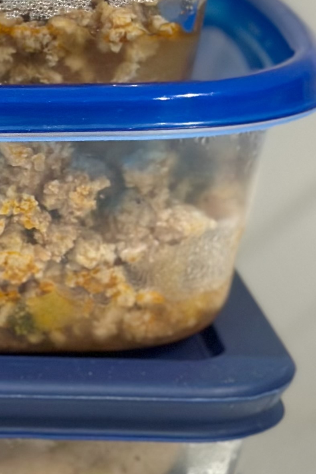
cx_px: -233
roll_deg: -1.1
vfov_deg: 12.1
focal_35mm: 170
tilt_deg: -16.8
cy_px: 187
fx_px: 2239
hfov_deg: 7.8
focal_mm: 6.86
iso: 250
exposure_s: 1/60
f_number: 1.78
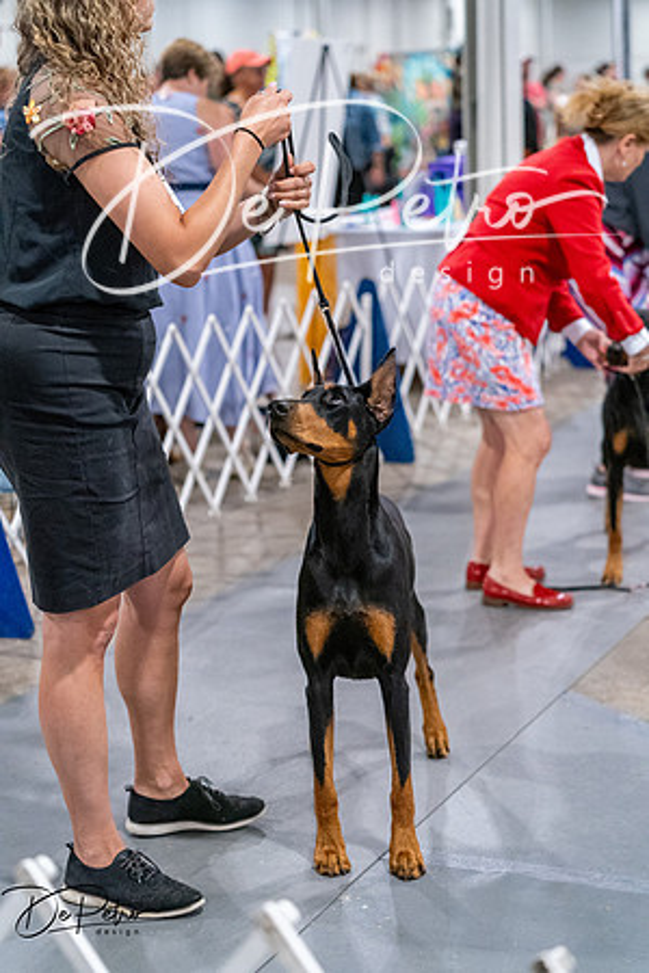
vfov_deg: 28.8
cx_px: 324
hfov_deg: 19.5
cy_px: 486
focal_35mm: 70
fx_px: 1893
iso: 6400
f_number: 3.2
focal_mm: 70
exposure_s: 1/320
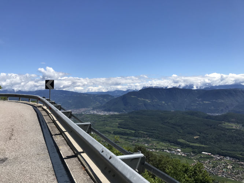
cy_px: 92
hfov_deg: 63.4
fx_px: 197
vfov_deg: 49.8
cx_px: 122
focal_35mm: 28
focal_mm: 4
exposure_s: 1/3300
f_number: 1.8
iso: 20
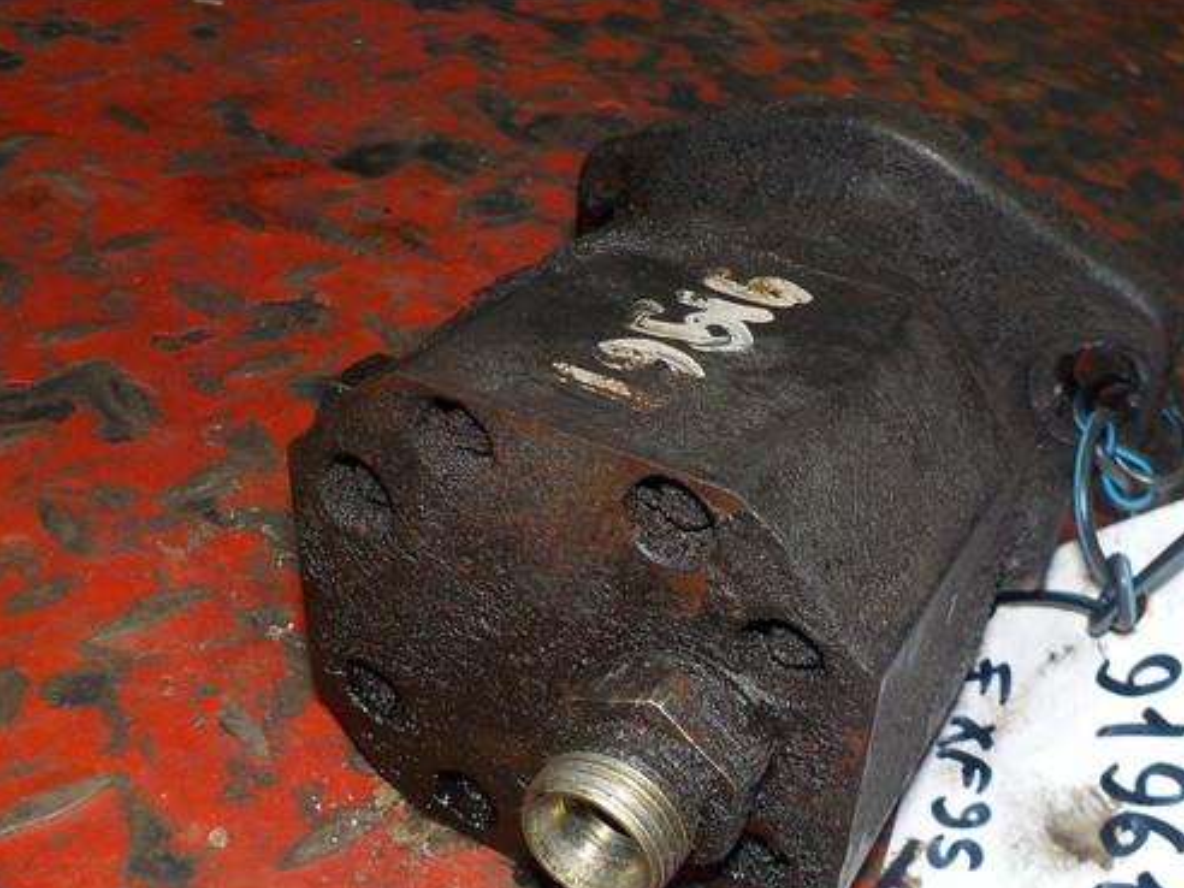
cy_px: 525
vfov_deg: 36.7
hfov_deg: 47.3
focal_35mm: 39
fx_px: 1334
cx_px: 765
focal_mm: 4.1
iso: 200
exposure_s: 1/30
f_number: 3.3
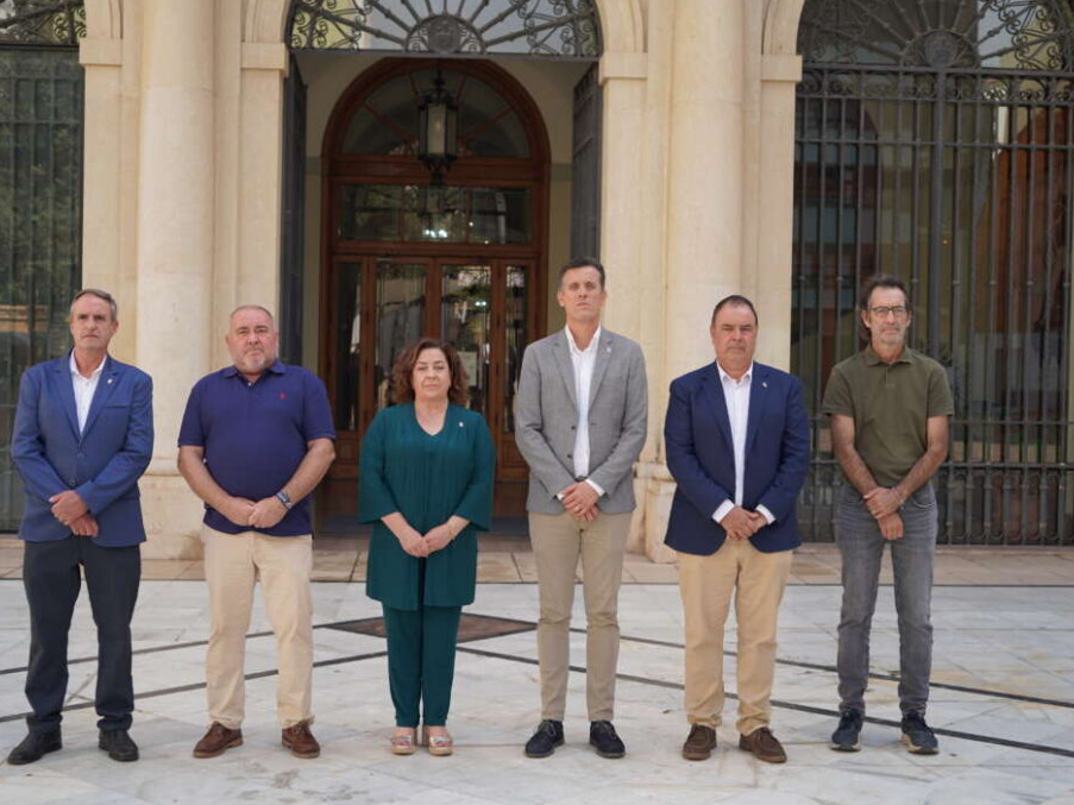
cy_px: 404
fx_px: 1489
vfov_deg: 30.3
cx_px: 486
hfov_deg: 39.6
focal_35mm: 48
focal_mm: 44
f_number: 4.5
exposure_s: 1/200
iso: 100
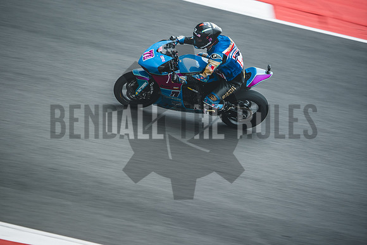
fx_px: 3404
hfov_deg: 6.2
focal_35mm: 334
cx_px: 163
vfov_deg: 4.1
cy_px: 109
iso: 320
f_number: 2
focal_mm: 200
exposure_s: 1/250
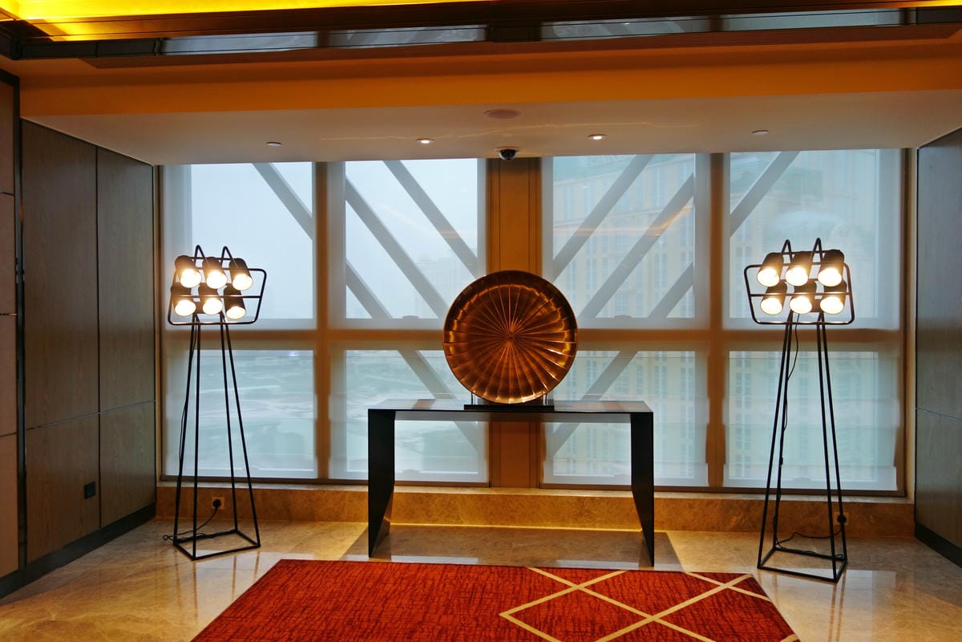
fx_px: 748
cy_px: 321
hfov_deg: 65.5
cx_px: 481
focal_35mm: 28
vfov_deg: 46.4
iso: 125
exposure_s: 1/30
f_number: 1.8
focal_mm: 10.4
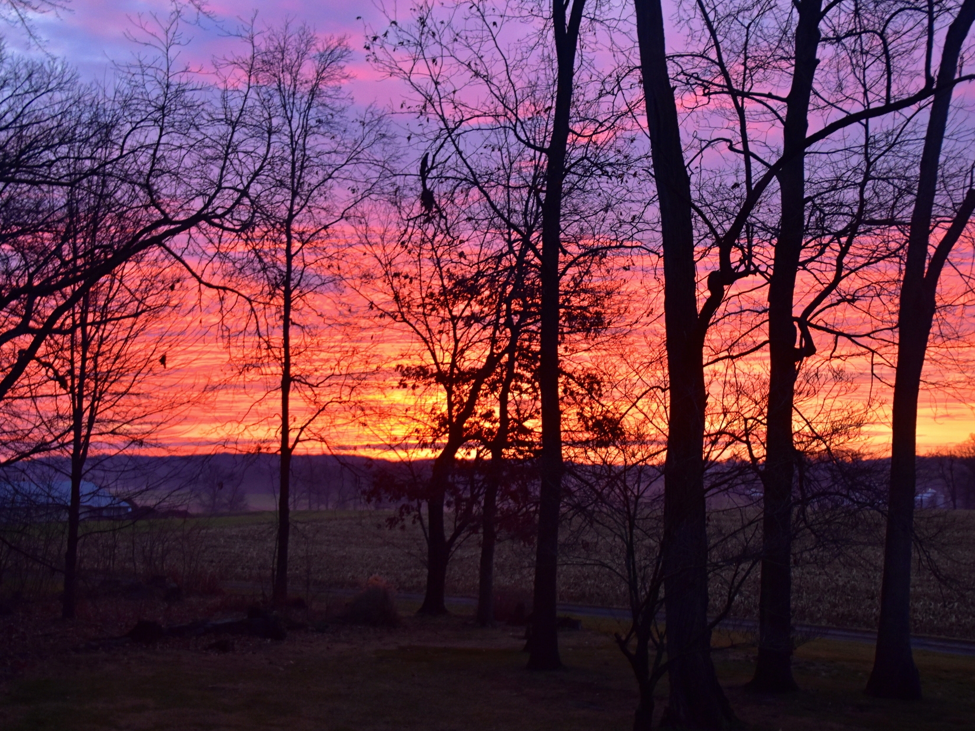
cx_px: 520
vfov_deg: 33.6
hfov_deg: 43.8
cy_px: 361
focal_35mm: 43
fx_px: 1211
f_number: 4
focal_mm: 26
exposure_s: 1/60
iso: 1250
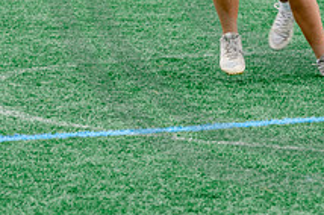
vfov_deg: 2.6
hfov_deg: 4.0
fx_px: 4664
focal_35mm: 519
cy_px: -59
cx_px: 328
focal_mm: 95
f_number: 4.5
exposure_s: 1/320
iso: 250
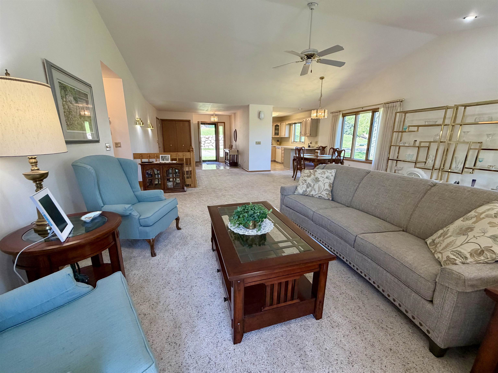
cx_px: 249
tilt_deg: -12.7
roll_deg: +0.5
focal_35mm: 14
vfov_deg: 85.7
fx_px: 201
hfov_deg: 102.1
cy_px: 186
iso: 200
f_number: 2.2
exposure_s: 1/120
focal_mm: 2.22
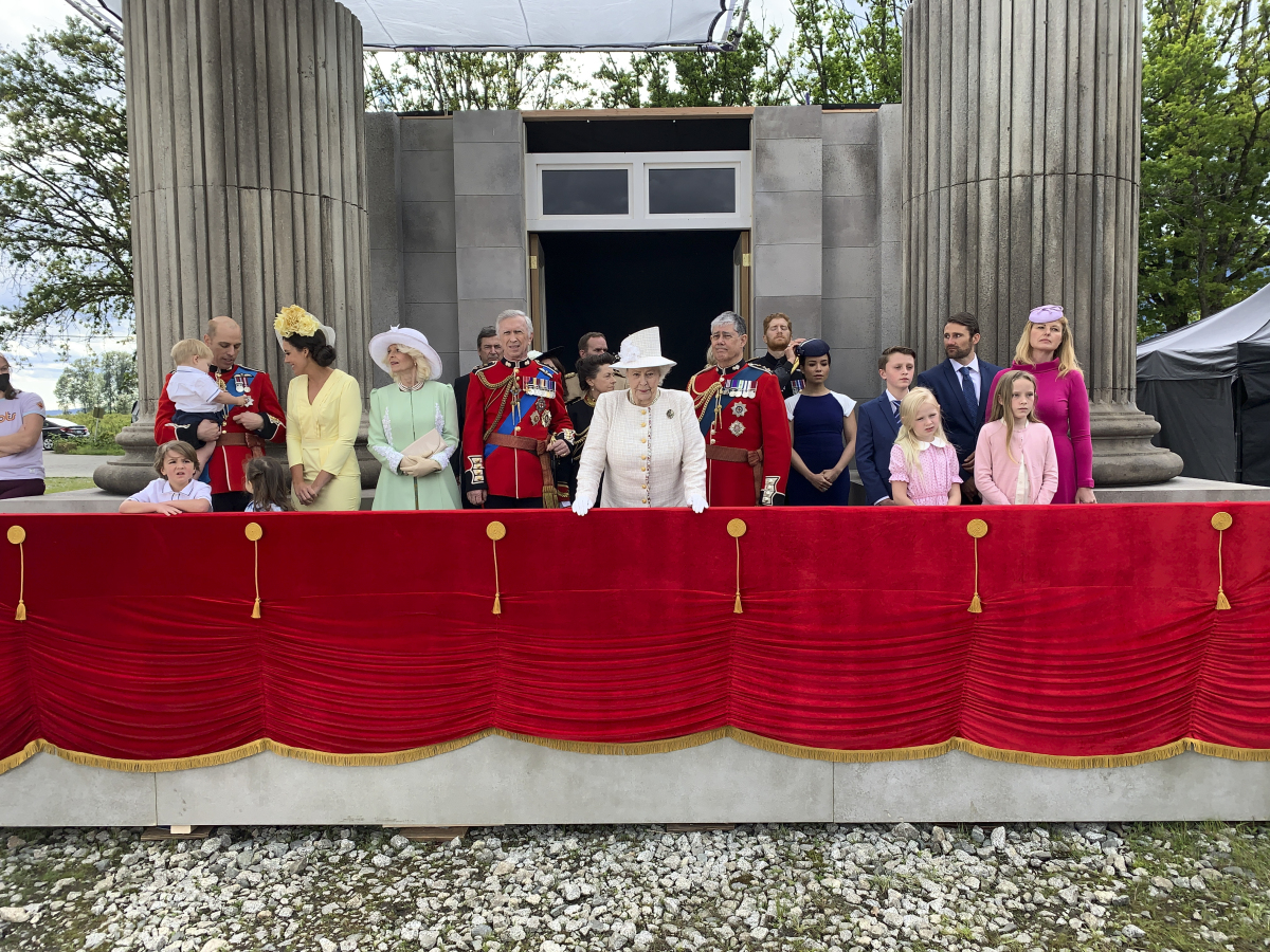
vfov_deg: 53.1
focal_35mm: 26
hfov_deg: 67.3
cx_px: 635
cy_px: 476
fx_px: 954
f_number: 1.8
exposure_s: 1/380
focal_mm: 4.25
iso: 25
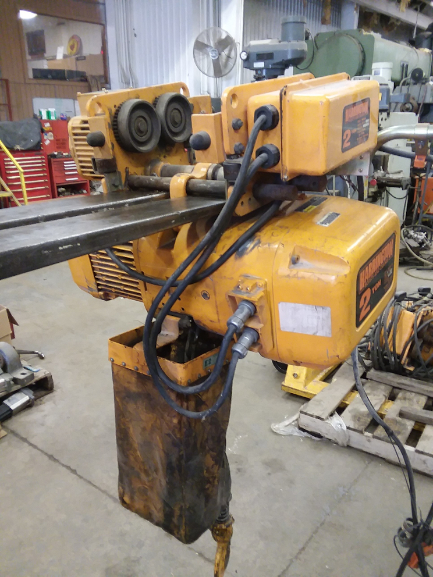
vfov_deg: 61.7
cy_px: 288
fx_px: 484
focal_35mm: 29
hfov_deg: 48.2
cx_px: 216
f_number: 1.9
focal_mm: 2.47
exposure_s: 1/20
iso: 160
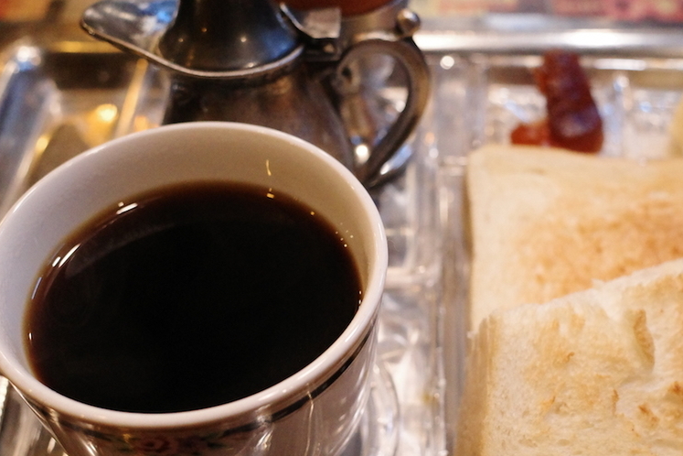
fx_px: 854
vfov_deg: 29.8
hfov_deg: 43.2
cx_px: 432
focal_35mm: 45
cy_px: 261
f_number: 3.5
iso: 5000
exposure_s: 1/200
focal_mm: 18.3
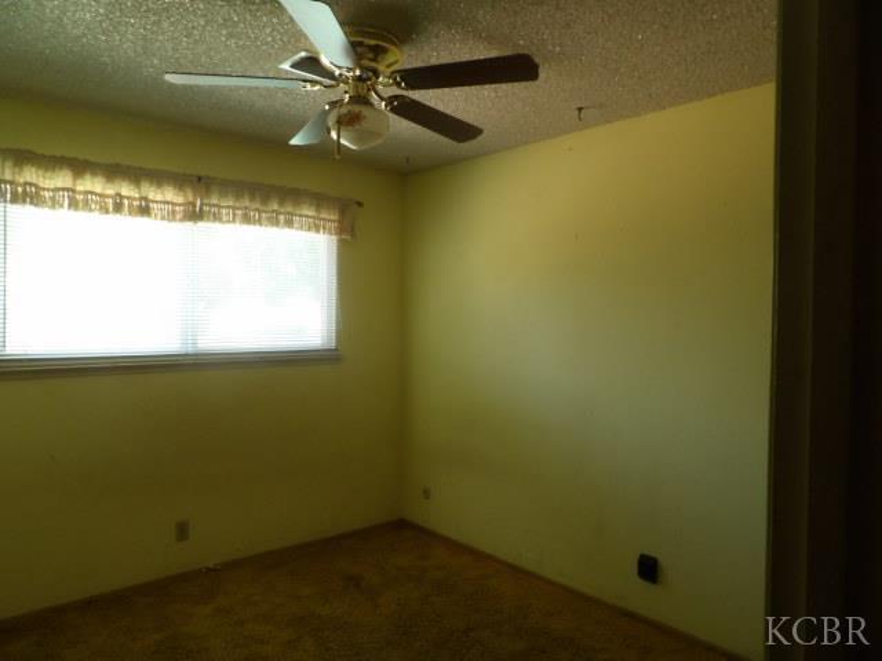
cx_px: 441
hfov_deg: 71.6
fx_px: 612
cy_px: 330
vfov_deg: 56.8
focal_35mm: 24
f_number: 2.8
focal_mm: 4.3
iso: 200
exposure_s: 1/28
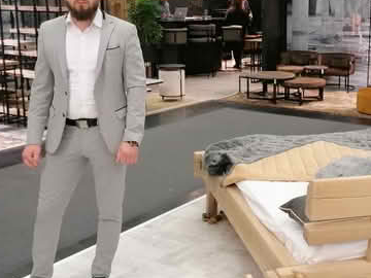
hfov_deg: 31.8
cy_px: 112
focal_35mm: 60
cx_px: 260
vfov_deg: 24.4
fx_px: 643
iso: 250
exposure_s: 1/33.3
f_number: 1.8
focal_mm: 4.75
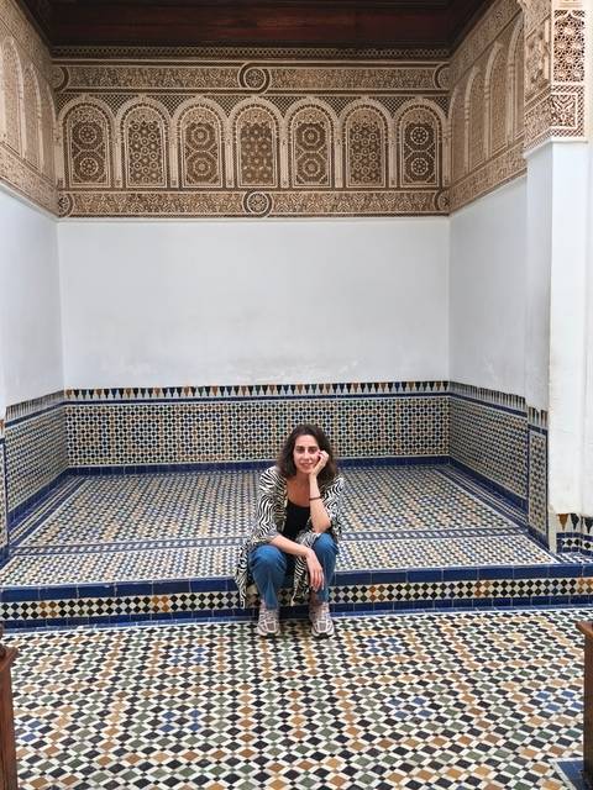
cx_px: 296
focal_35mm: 30
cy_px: 395
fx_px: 685
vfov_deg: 60.0
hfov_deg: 46.8
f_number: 1.65
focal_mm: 6.18
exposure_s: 1/99.9
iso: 100
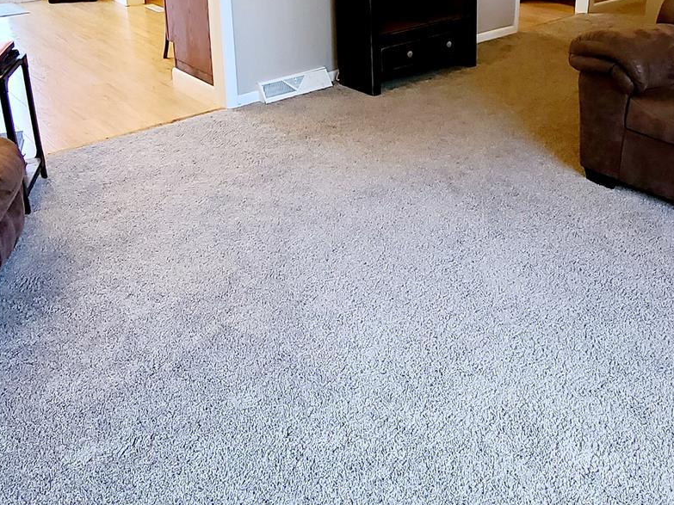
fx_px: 662
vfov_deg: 39.4
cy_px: 72
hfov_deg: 53.9
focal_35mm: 34
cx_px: 365
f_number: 2.2
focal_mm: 2.2
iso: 400
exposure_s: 1/60.2
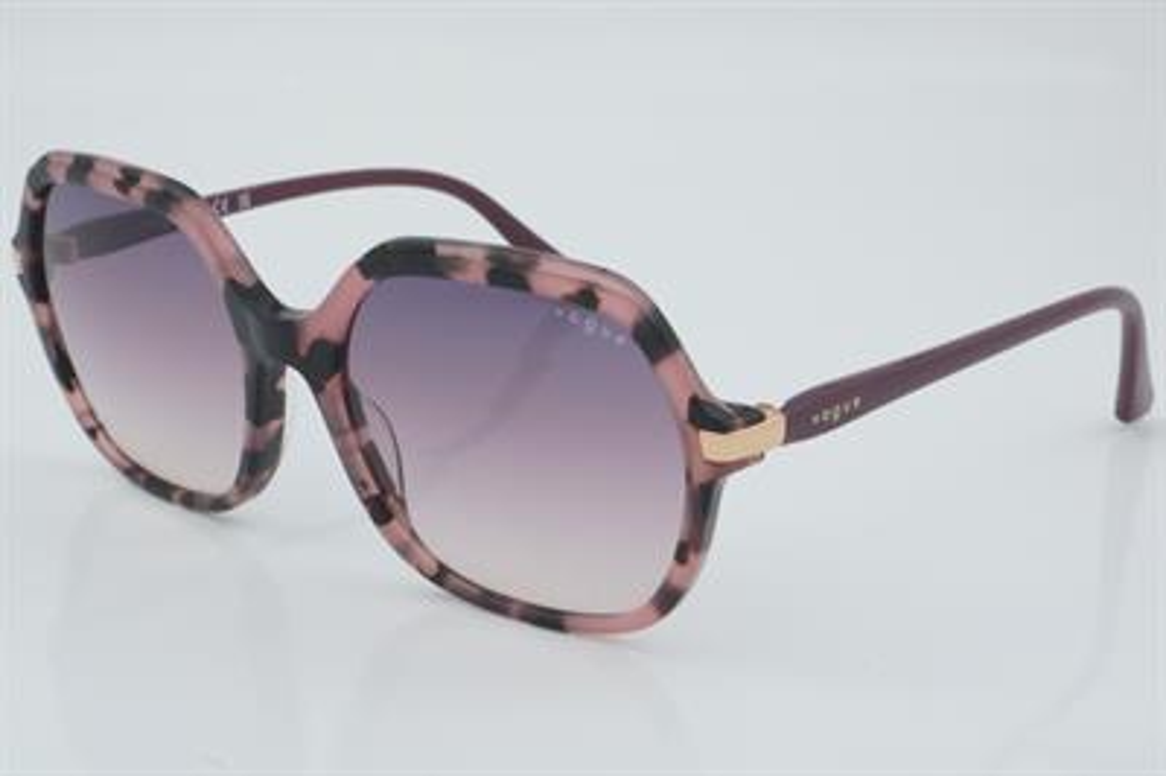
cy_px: 388
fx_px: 2427
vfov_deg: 18.2
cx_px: 583
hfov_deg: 27.0
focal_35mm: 75
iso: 100
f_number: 32
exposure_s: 1/3
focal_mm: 50
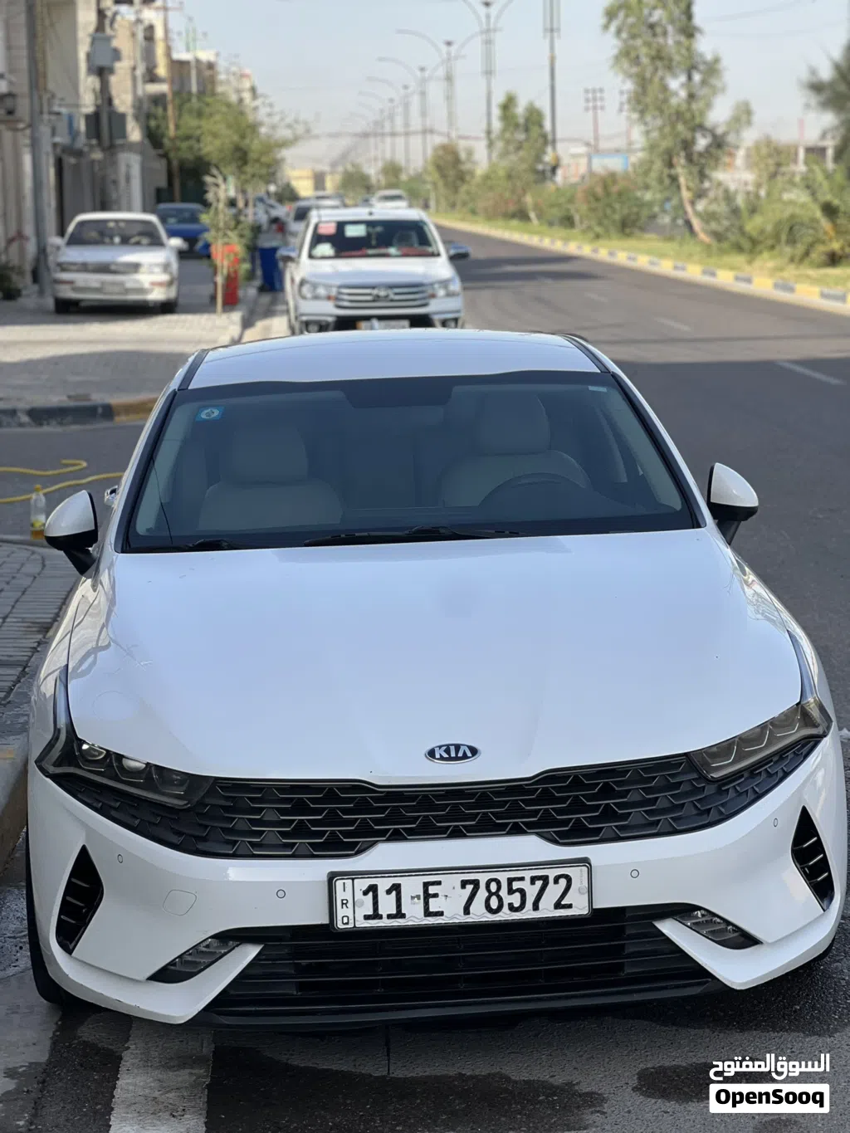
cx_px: 425
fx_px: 2521
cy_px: 566
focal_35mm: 77
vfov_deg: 25.3
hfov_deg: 19.1
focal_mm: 9
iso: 32
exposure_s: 1/363
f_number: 2.8
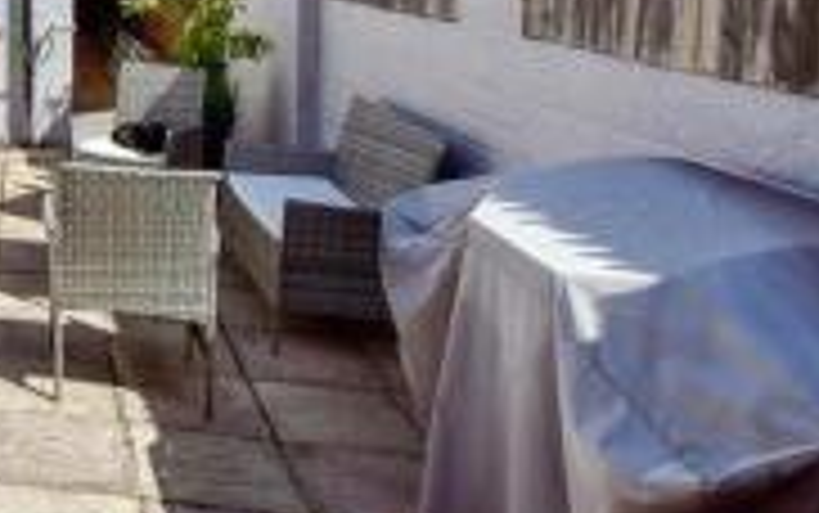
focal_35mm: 40
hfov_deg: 36.5
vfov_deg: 28.5
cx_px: -189
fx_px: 893
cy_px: -79
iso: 250
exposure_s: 1/1000
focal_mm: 10
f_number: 8
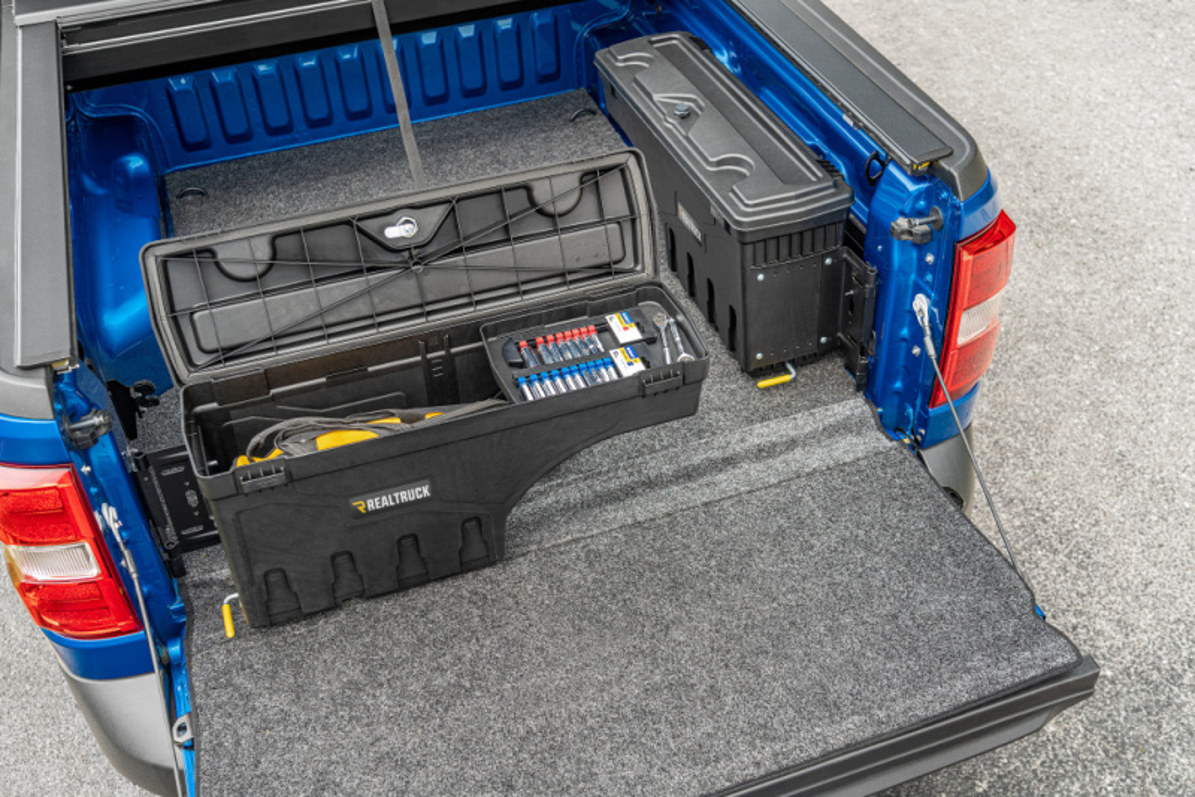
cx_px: 598
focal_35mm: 36
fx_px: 1195
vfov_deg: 36.9
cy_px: 398
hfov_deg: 53.1
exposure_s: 1/200
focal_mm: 36
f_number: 4.5
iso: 320
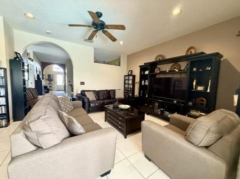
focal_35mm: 14
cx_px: 120
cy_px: 90
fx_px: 97
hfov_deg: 102.1
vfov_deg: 85.6
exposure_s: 1/60
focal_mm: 2.22
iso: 640
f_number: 2.2
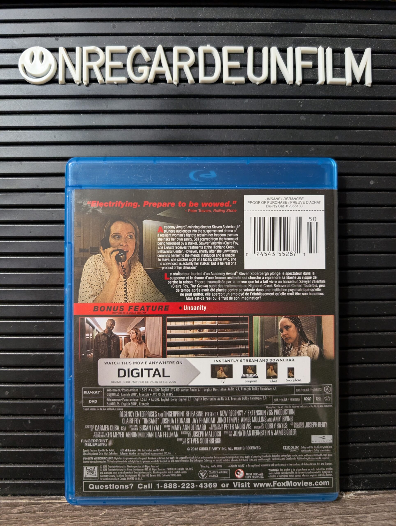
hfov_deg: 56.9
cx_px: 198
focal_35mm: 24
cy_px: 263
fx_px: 365
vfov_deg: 71.5
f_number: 1.68
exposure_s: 1/120
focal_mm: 6.9
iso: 966
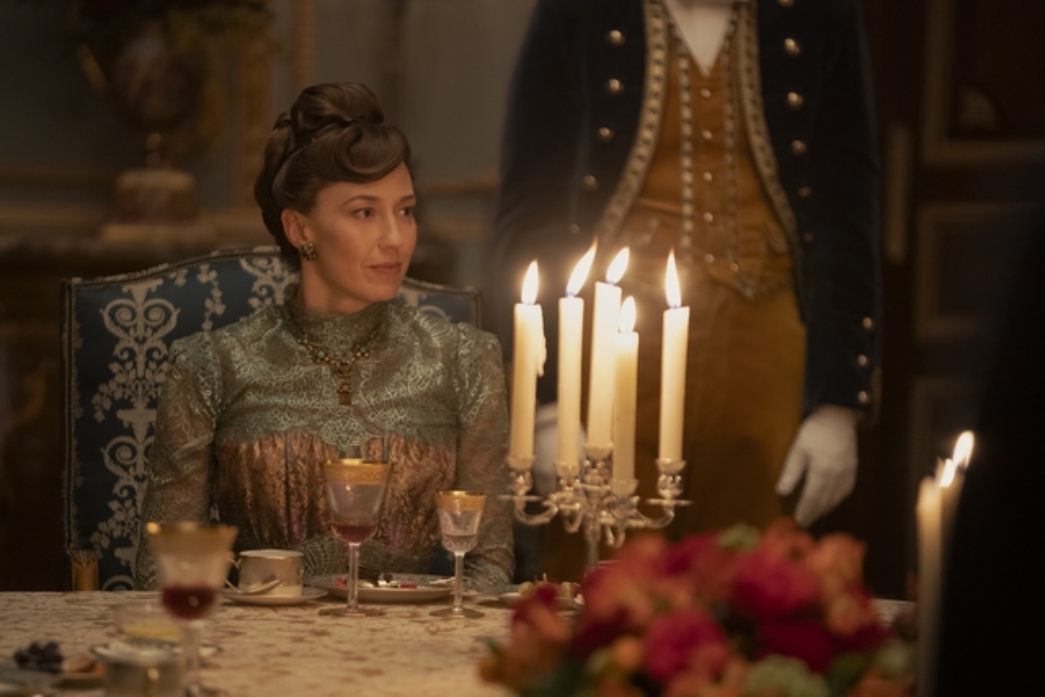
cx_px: 522
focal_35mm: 198
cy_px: 348
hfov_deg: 10.4
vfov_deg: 6.9
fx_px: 5748
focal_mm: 198
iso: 6400
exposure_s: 1/100
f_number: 2.8
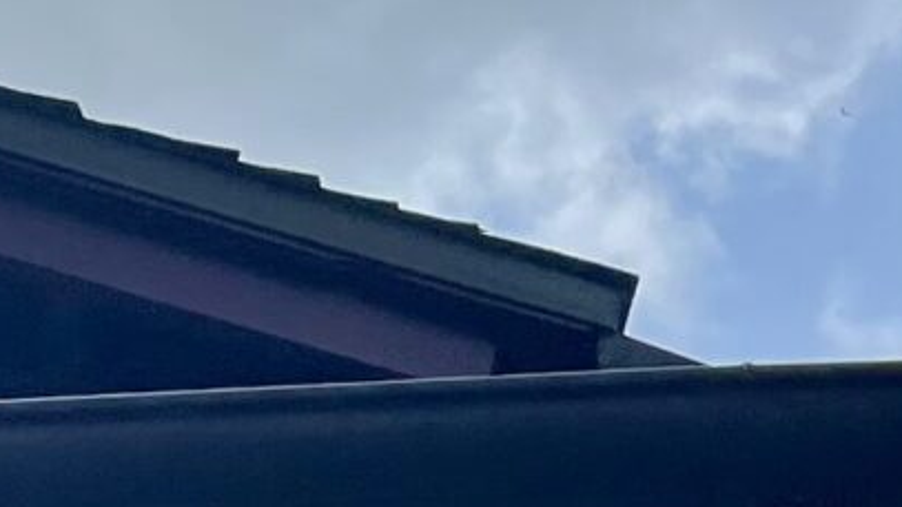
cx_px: -911
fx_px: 4258
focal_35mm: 178
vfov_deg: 6.7
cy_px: 848
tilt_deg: +18.7
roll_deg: -4.4
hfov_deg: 11.0
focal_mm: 5.1
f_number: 1.6
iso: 50
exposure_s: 1/4484
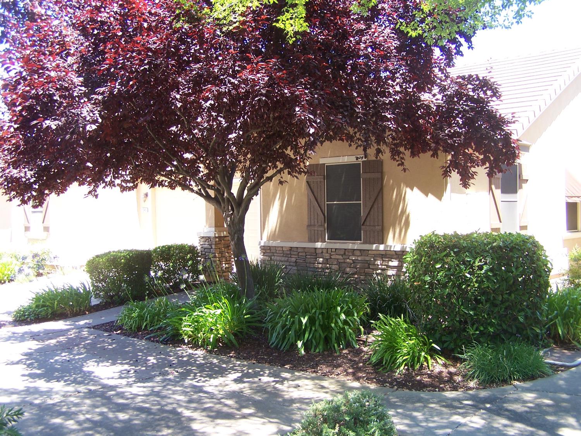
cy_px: 218
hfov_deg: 49.0
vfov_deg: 37.7
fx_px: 638
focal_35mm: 38
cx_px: 290
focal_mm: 6.3
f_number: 2.8
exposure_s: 1/80
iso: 80
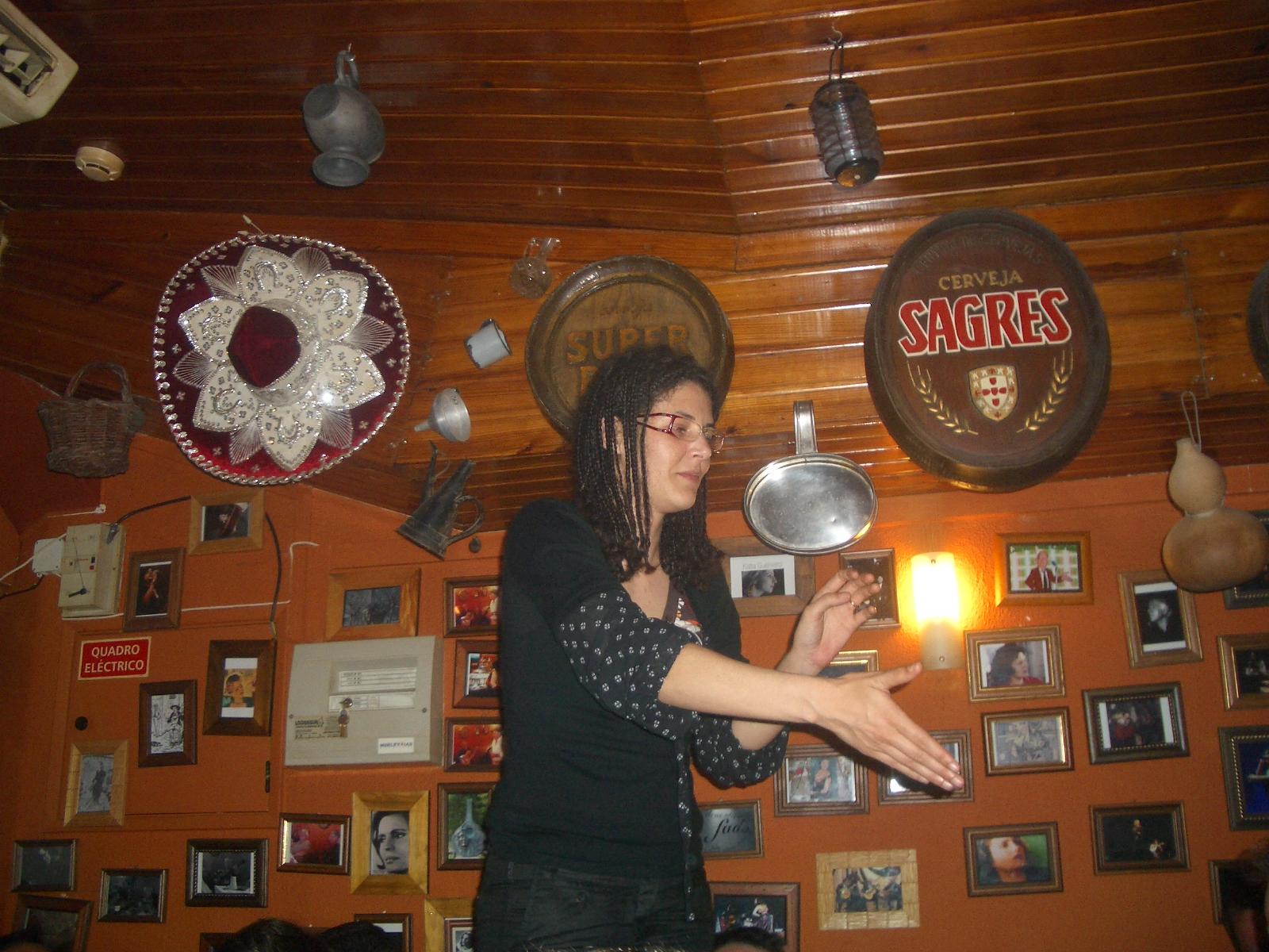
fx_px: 1283
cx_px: 634
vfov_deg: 40.7
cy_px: 476
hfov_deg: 52.6
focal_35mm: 35
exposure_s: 1/60
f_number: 2.6
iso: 100
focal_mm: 5.8
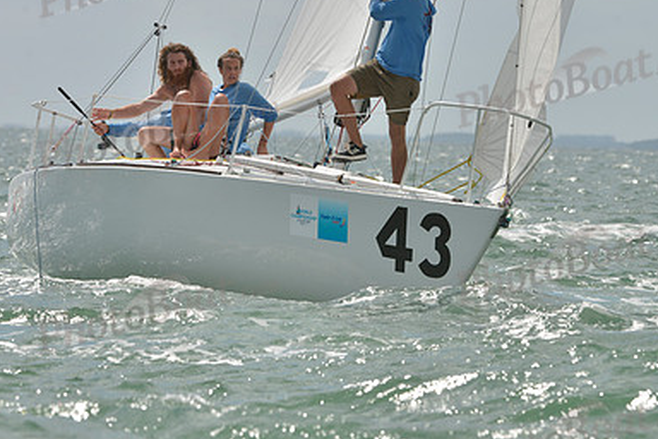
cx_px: 368
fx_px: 9376
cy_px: 196
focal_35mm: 513
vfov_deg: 2.7
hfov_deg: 4.0
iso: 280
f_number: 10
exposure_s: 1/1000
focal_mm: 340
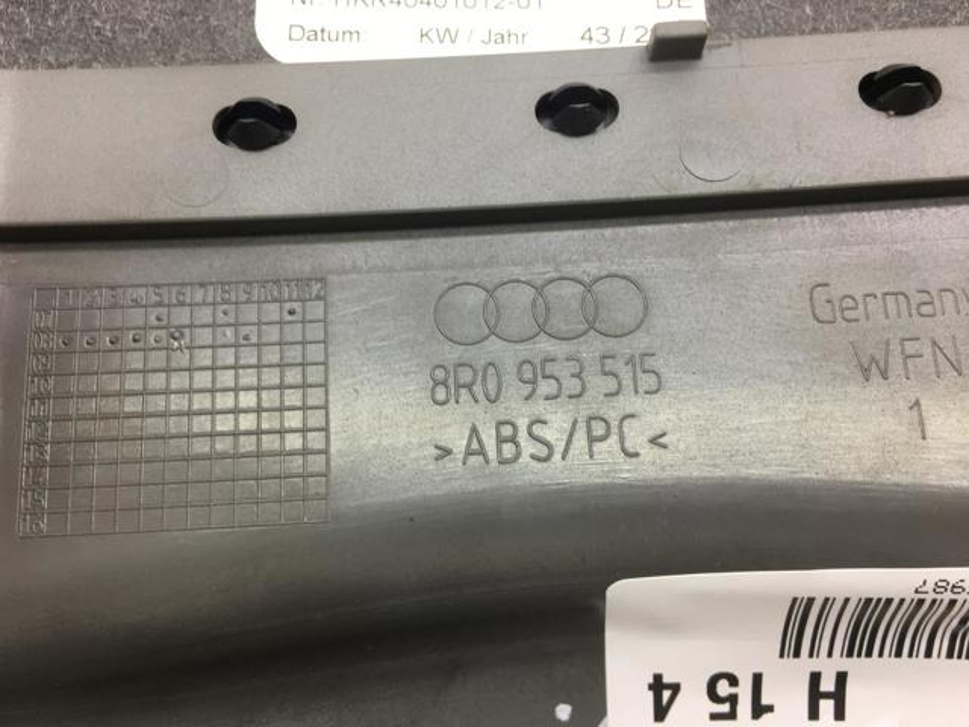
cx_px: 484
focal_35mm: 29
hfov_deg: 61.7
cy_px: 364
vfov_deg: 48.2
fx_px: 812
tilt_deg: -62.4
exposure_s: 1/50
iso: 32
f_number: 2.2
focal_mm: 4.15
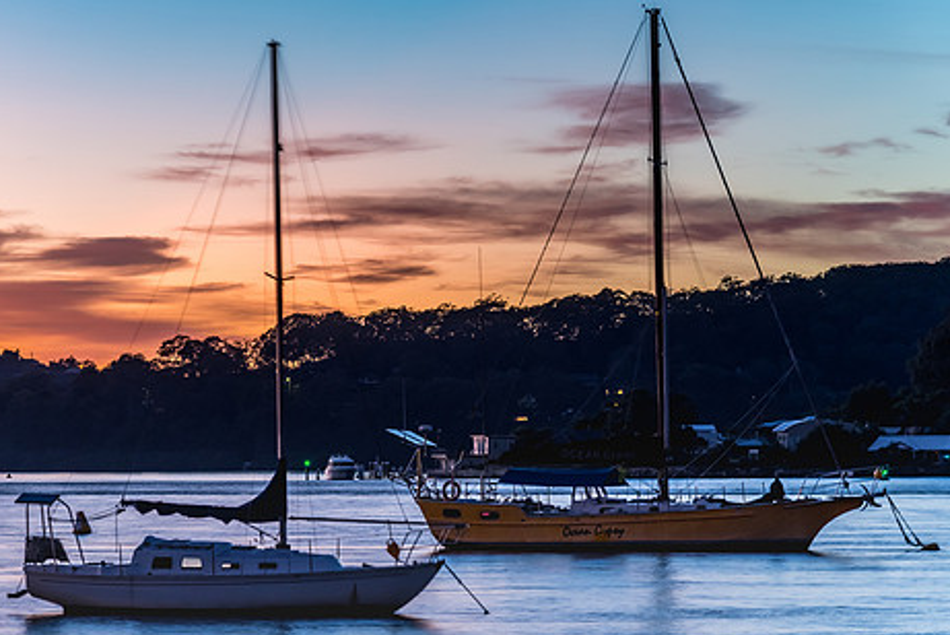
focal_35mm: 157
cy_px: 369
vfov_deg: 8.8
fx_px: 4145
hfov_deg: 13.1
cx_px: 405
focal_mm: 120
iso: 400
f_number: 6.3
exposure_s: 1.3
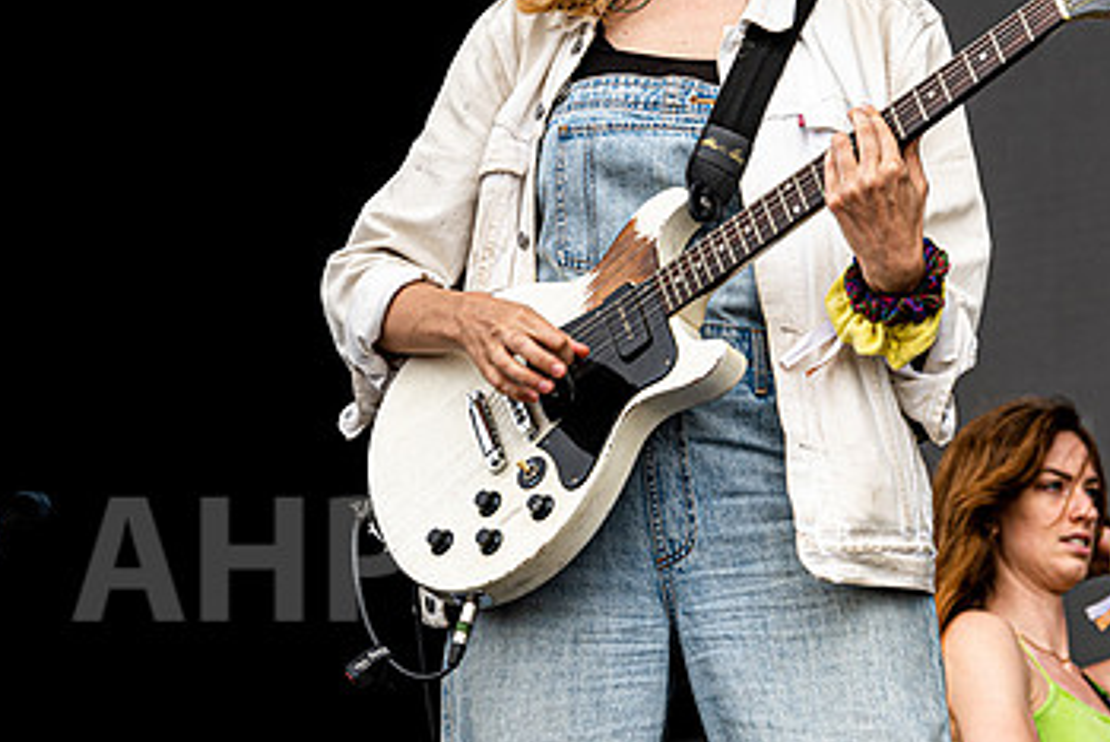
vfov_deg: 4.9
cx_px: 779
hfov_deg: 7.3
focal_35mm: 281
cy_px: 226
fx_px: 8671
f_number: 5.6
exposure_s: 1/500
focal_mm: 145
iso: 320
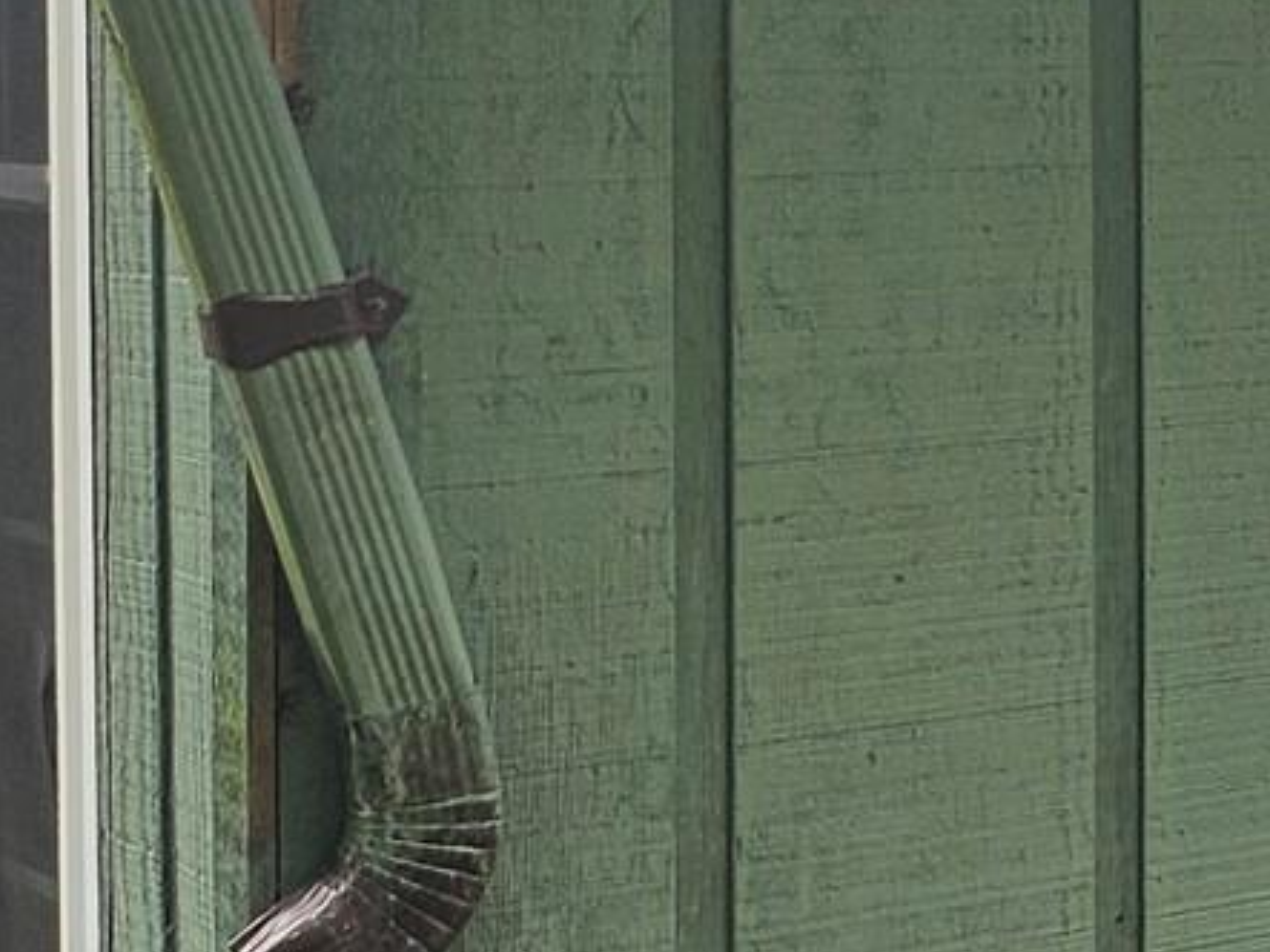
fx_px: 4071
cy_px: 195
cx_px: 2468
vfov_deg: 13.3
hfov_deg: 14.8
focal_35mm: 111
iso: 50
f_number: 1.8
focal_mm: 5
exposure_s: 1/253
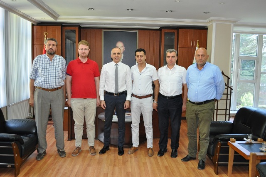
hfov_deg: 62.0
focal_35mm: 30
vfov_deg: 43.5
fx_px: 221
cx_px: 133
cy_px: 88
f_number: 3.8
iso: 800
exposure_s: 1/60
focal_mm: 20
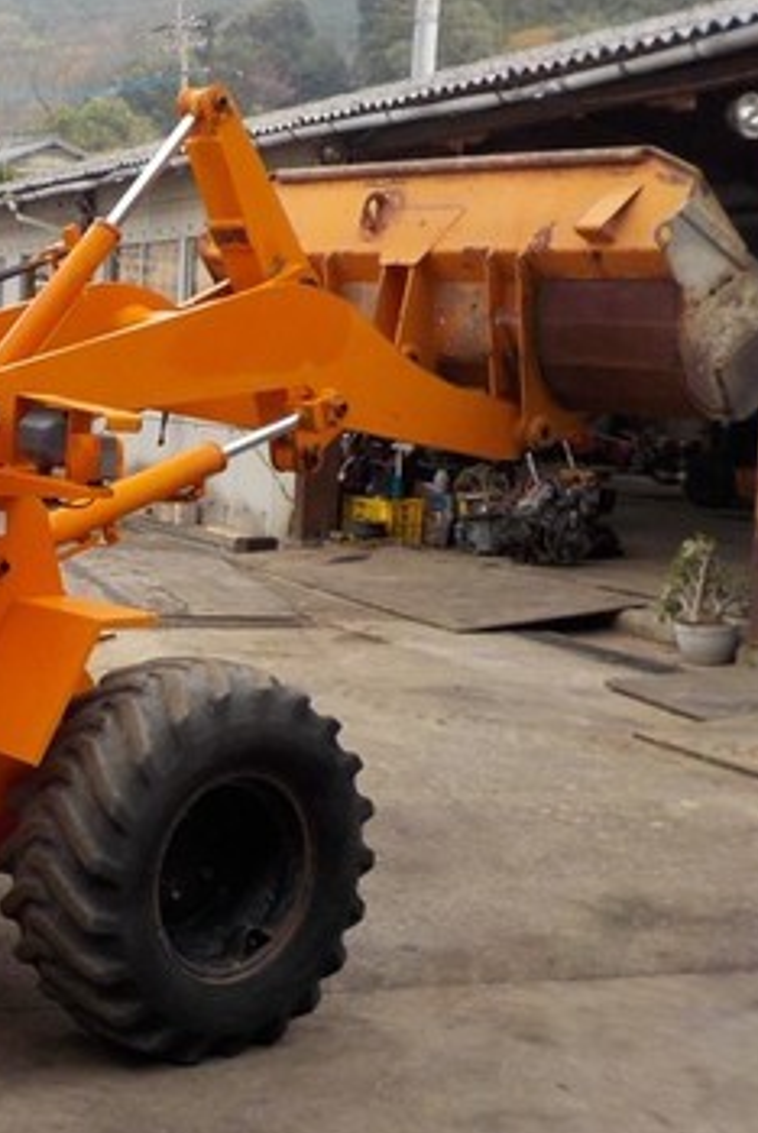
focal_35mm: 57
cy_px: 511
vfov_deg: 35.0
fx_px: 1797
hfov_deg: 22.0
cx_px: -149
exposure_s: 1/320
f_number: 3.3
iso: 125
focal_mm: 4.1
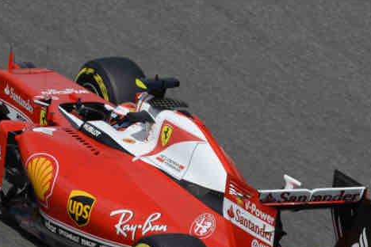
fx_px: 13530
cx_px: 78
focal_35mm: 1313
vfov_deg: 1.0
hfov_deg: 1.6
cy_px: 218
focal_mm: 600
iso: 400
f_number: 13
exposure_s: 1/1250
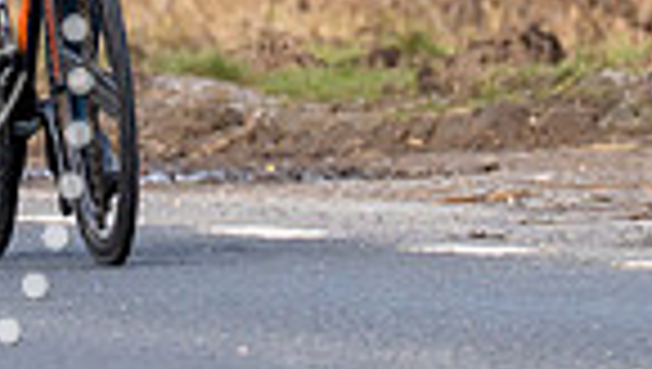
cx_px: 138
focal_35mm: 1422
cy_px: -360
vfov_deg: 0.9
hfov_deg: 1.5
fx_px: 24616
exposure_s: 1/800
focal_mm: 200
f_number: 4
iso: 320
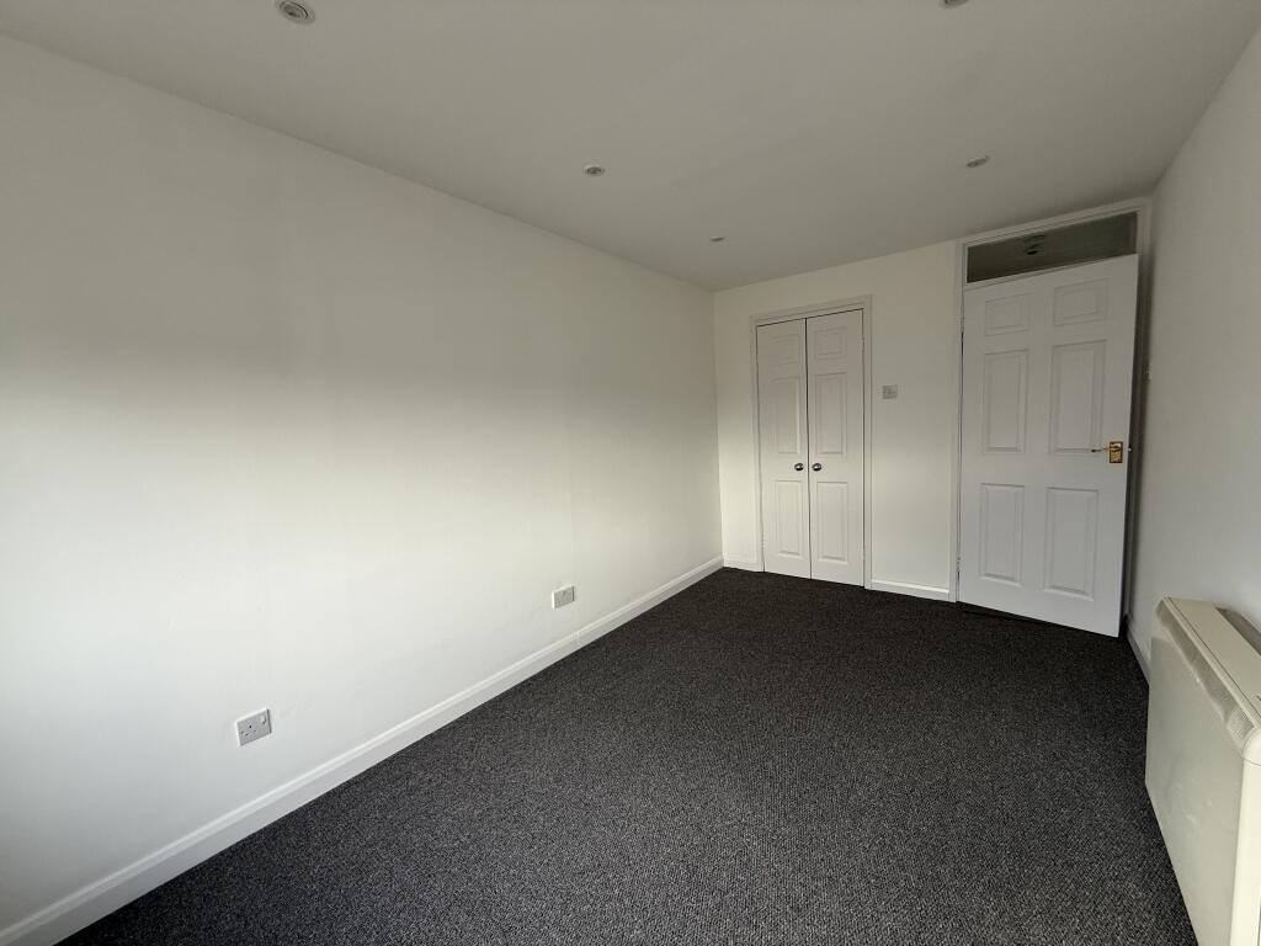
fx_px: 510
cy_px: 473
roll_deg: +2.8
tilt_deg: -4.7
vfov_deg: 85.7
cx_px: 630
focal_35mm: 14
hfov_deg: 102.1
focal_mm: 2.22
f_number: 2.2
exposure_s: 1/99
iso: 80
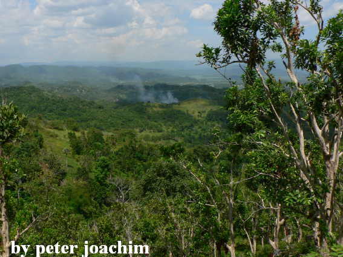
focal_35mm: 35
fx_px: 347
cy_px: 128
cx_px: 172
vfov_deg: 40.7
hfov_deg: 52.6
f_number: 5.6
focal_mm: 6
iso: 64
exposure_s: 1/400
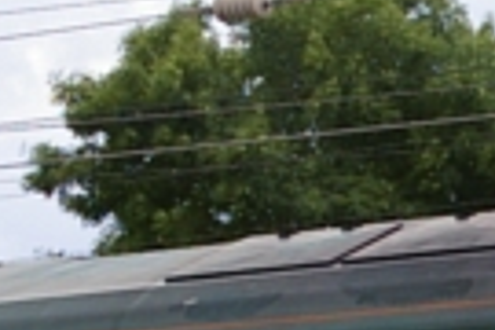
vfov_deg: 3.2
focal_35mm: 432
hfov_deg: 4.8
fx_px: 5940
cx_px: 609
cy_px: 442
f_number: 9.5
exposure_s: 1/250
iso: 200
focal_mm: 38
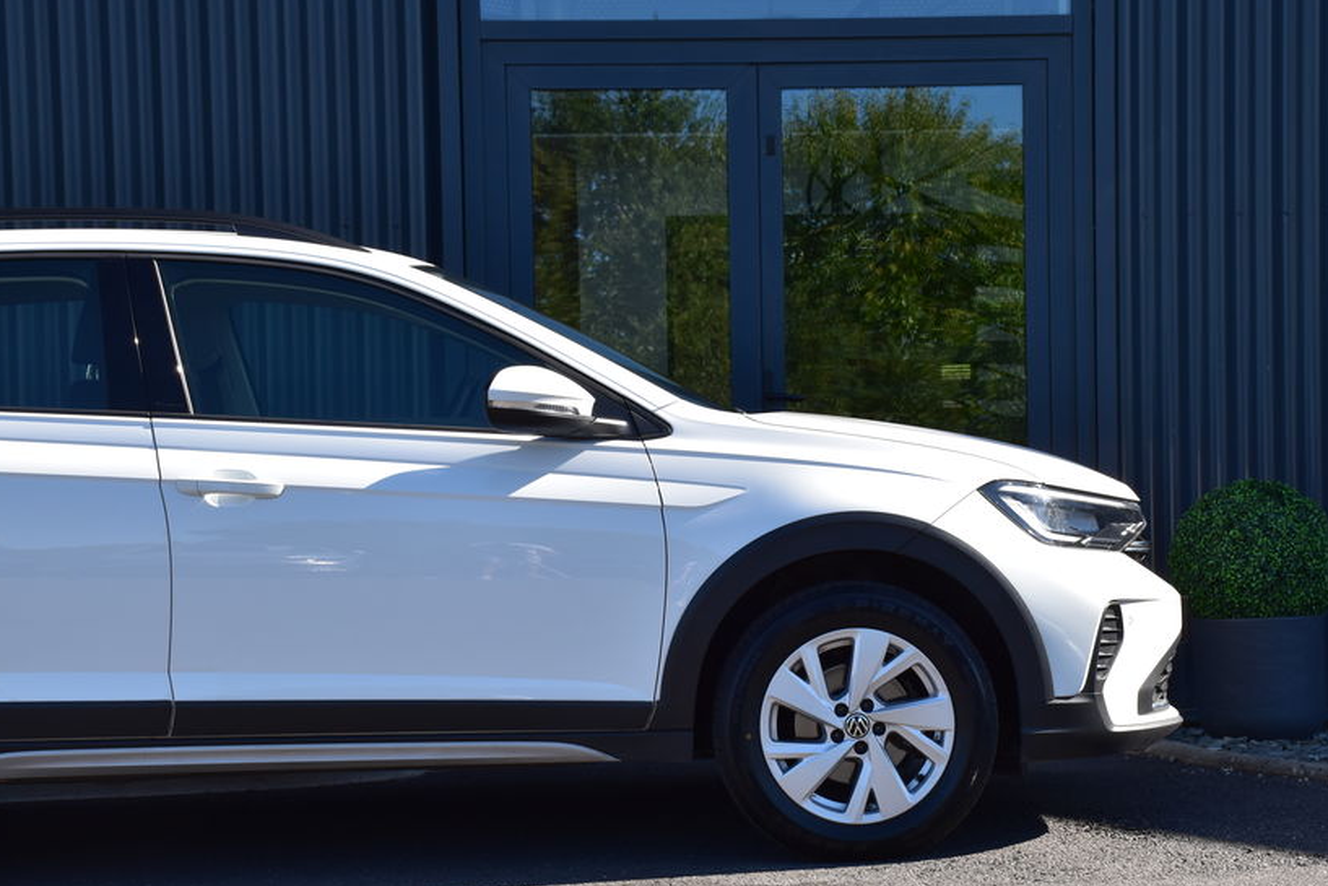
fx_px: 3048
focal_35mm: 83
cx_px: 795
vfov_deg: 16.5
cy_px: 459
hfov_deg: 24.5
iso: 400
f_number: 10
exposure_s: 1/250
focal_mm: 45
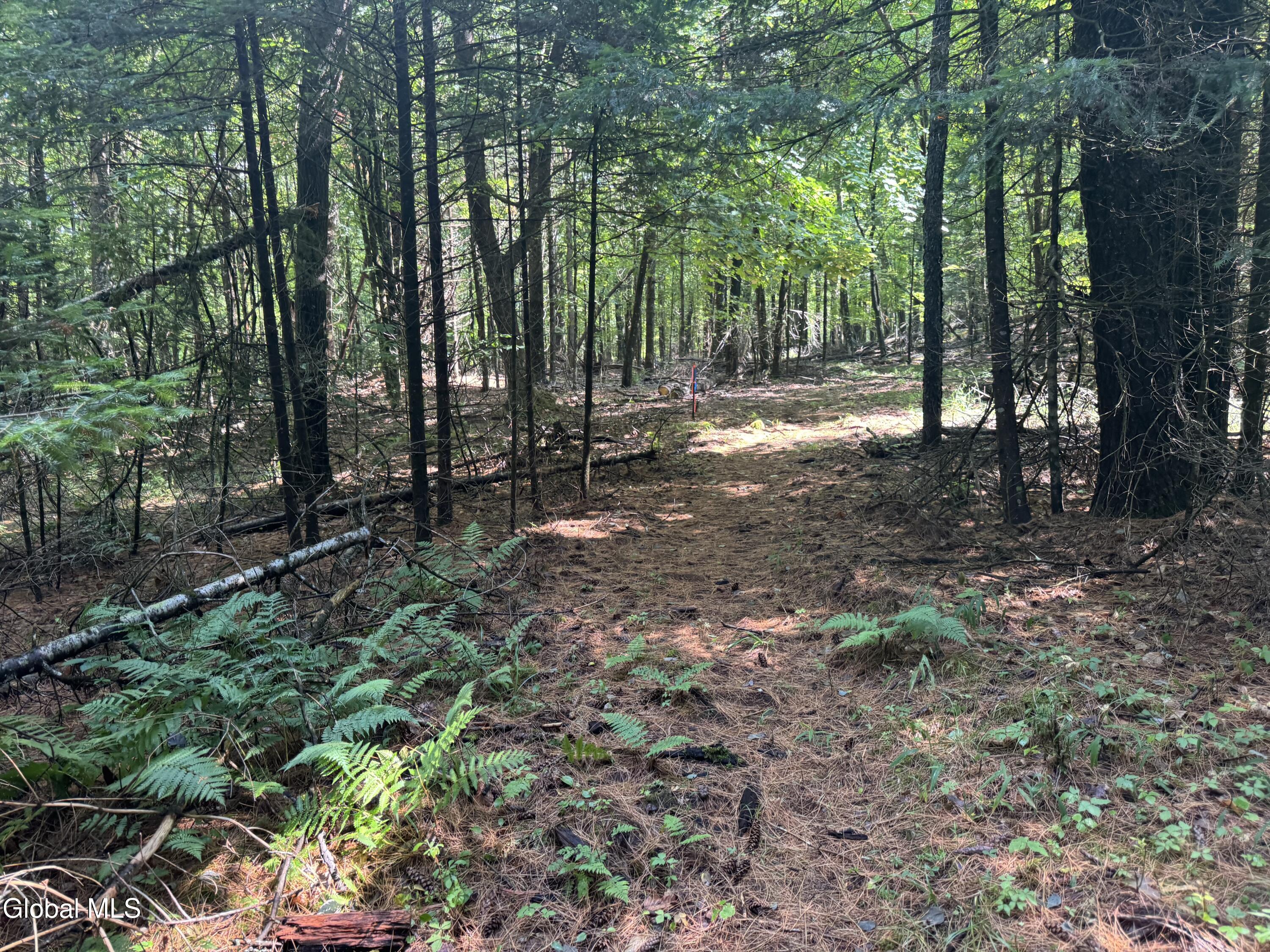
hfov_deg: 71.6
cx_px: 635
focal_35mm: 24
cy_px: 476
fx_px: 881
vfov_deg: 56.8
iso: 200
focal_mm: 6.76
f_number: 1.78
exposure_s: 1/103
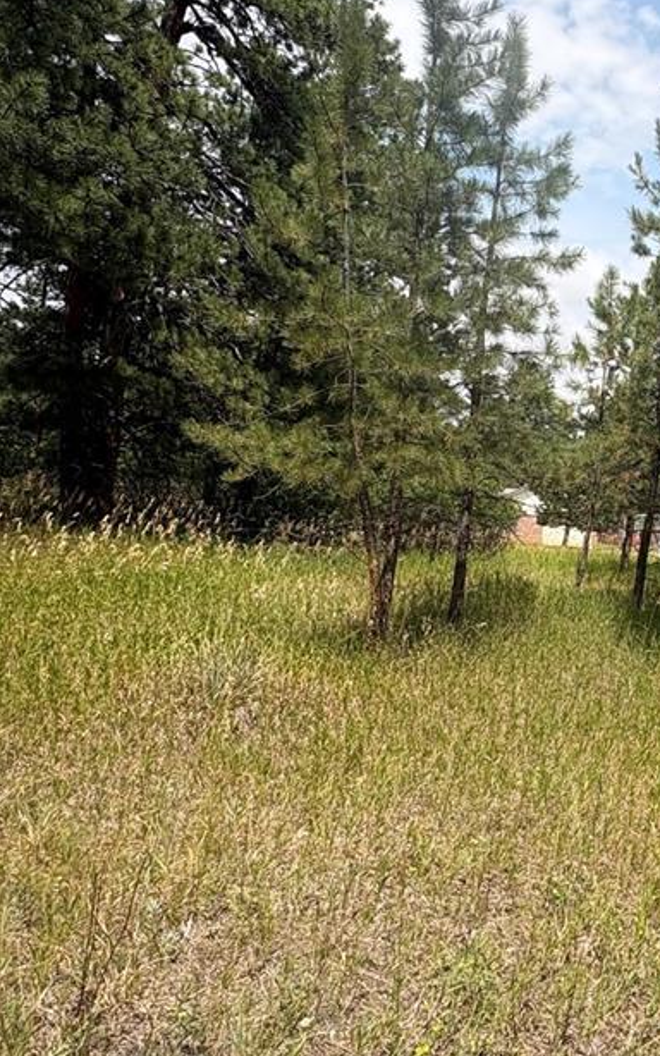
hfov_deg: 36.8
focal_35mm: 29
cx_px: 715
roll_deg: -1.2
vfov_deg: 64.2
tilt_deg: +7.2
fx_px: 834
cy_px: 439
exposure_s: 1/1323
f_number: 2.2
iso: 50
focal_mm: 2.22
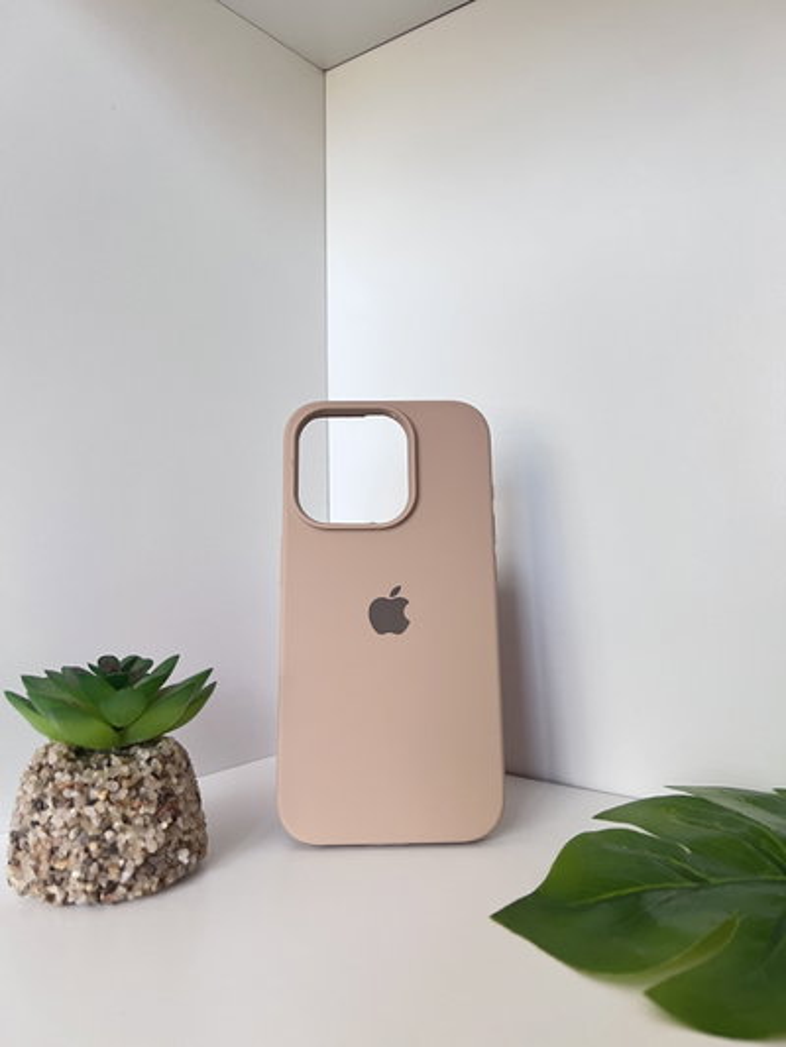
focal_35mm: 26
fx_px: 787
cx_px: 393
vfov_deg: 67.3
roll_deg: +1.9
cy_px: 524
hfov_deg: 53.1
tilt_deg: +0.4
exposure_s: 1/82
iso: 125
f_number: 1.5
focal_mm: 5.7
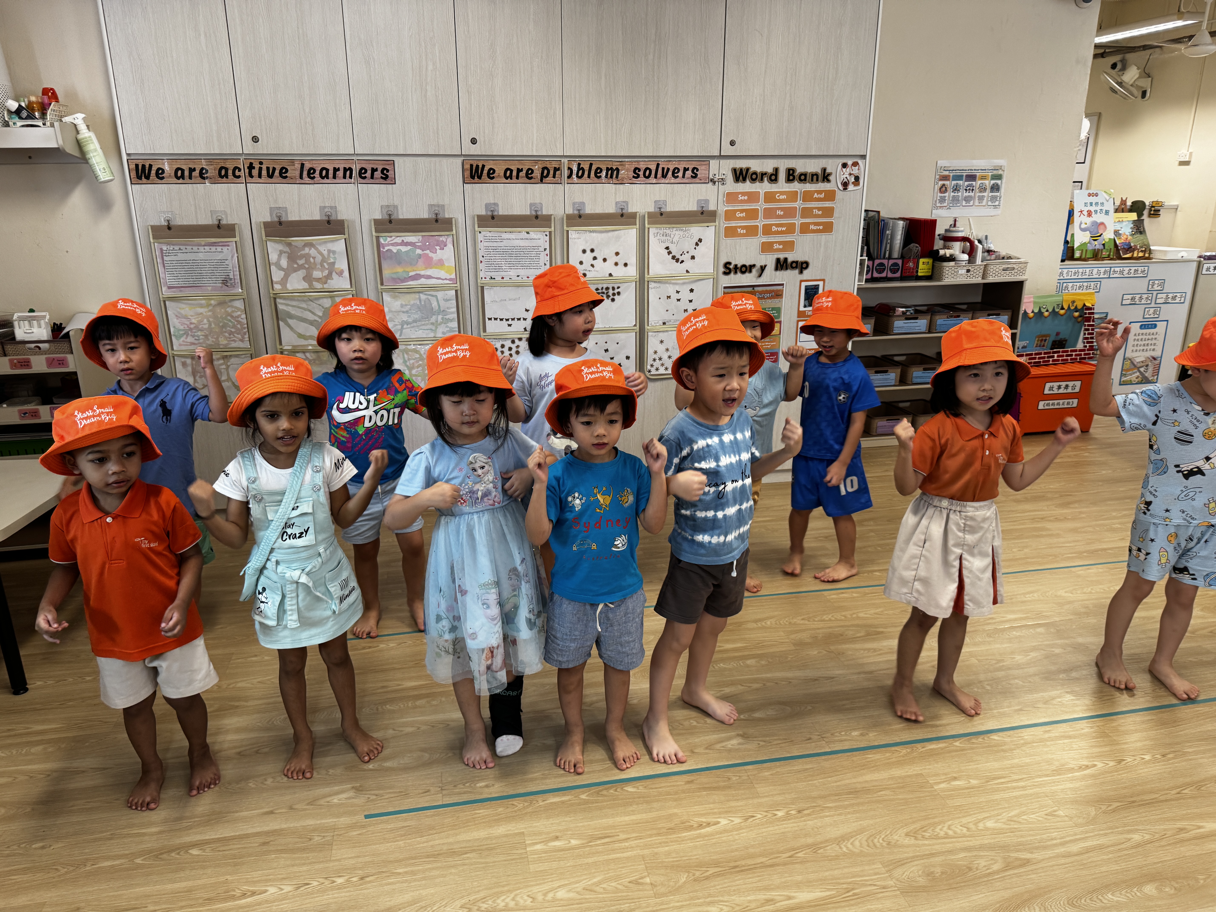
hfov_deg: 71.6
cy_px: 456
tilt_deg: -17.4
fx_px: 843
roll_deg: +0.3
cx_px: 608
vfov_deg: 56.8
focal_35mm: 24
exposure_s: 1/50
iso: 160
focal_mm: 6.76
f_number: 1.78
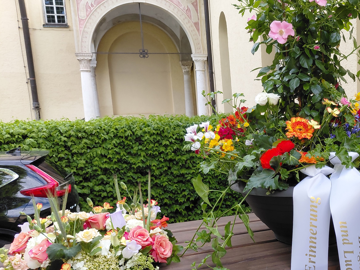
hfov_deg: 40.2
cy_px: 187
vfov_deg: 32.5
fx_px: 458
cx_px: 314
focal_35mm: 44
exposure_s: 1/243
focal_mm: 4.69
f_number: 1.8
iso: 50
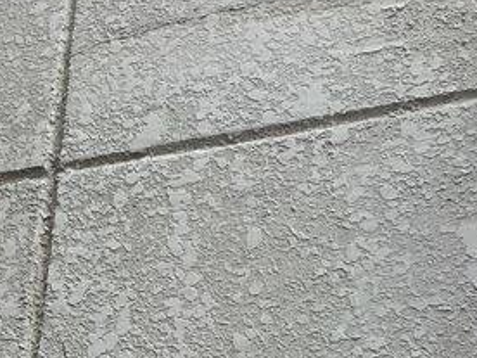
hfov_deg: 21.3
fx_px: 1240
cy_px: 334
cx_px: 48
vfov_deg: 16.2
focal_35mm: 90
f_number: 2.4
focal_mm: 3.3
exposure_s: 1/673
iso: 25
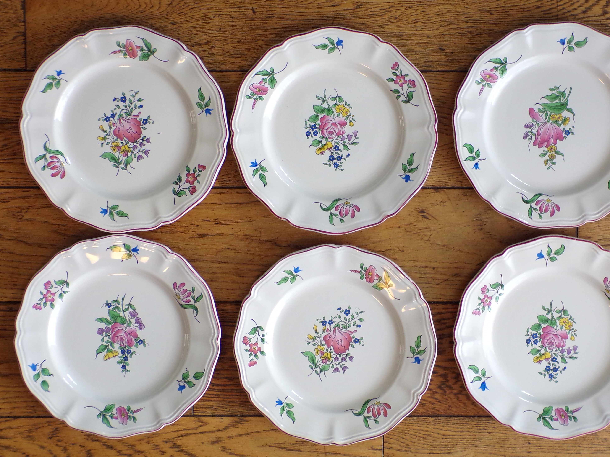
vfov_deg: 25.2
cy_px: 222
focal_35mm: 58
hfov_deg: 33.2
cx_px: 334
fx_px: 1022
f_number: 3.5
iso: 200
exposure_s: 1/34
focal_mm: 8.7
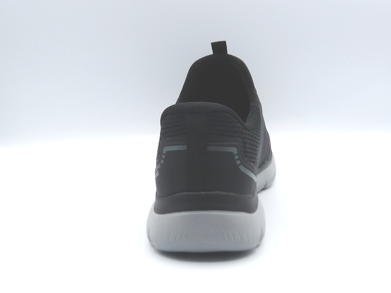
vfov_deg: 29.1
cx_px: 196
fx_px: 565
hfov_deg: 38.2
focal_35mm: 50
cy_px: 146
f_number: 4.5
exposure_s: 1/200
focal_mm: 4.9
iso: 100
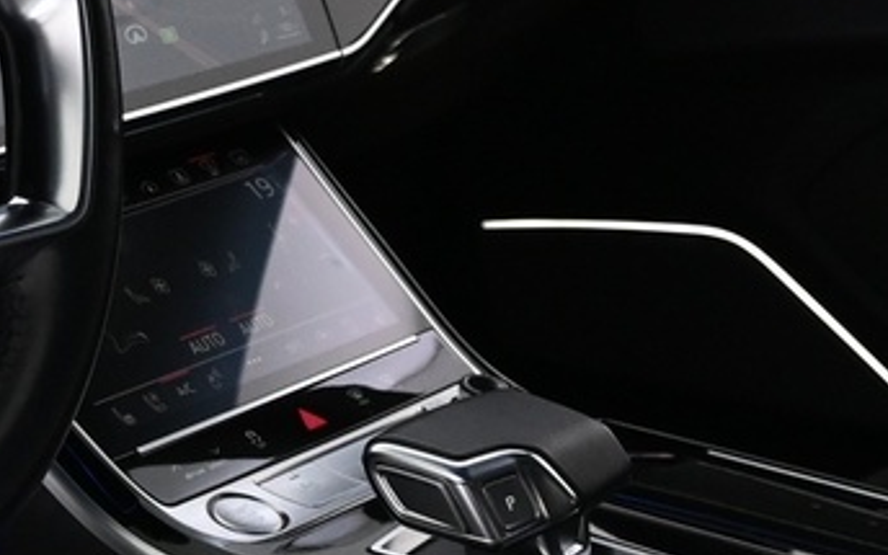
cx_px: 178
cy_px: 237
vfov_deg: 9.1
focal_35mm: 144
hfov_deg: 14.4
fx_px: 3485
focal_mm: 20
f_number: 3.8
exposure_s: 1/30
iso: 1400
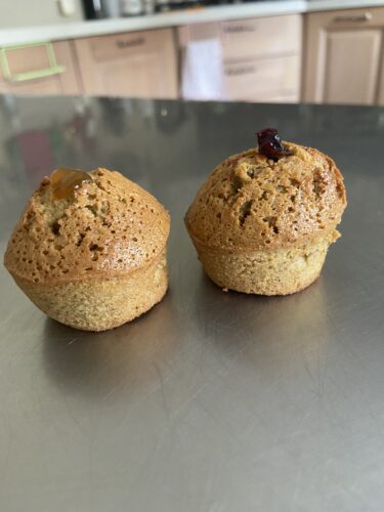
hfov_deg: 53.1
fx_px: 385
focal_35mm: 26
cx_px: 192
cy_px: 256
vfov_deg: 67.3
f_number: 1.8
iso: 200
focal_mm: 4.25
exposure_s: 1/60
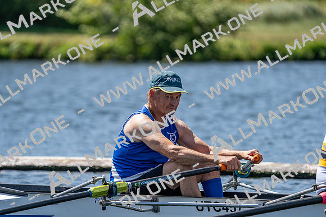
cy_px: 108
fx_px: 3659
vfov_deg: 3.4
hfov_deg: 5.1
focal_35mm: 404
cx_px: 163
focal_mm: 404
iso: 320
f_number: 6.3
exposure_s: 1/2000
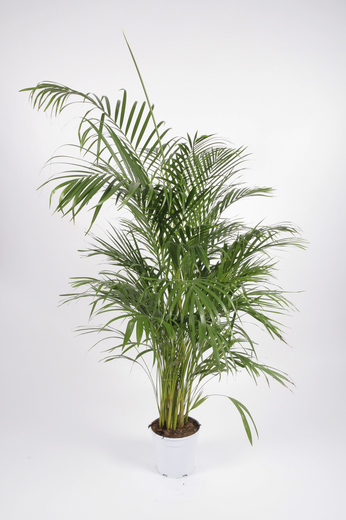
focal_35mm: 33
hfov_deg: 39.9
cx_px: 173
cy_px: 260
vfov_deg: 57.3
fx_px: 477
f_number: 13
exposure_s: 1/125
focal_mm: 22
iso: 250
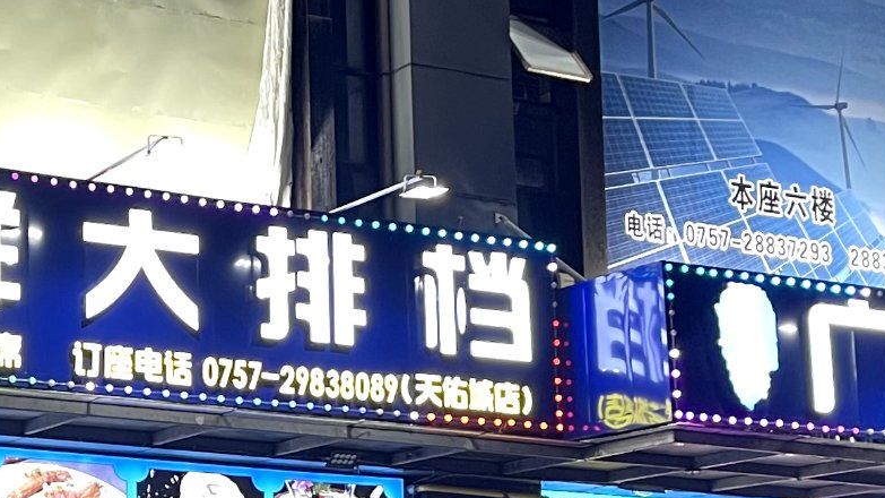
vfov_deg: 12.7
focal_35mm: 95
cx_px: 20
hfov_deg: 21.7
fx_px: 2229
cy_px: 415
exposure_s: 1/50
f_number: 1.6
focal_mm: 5.1
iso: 100
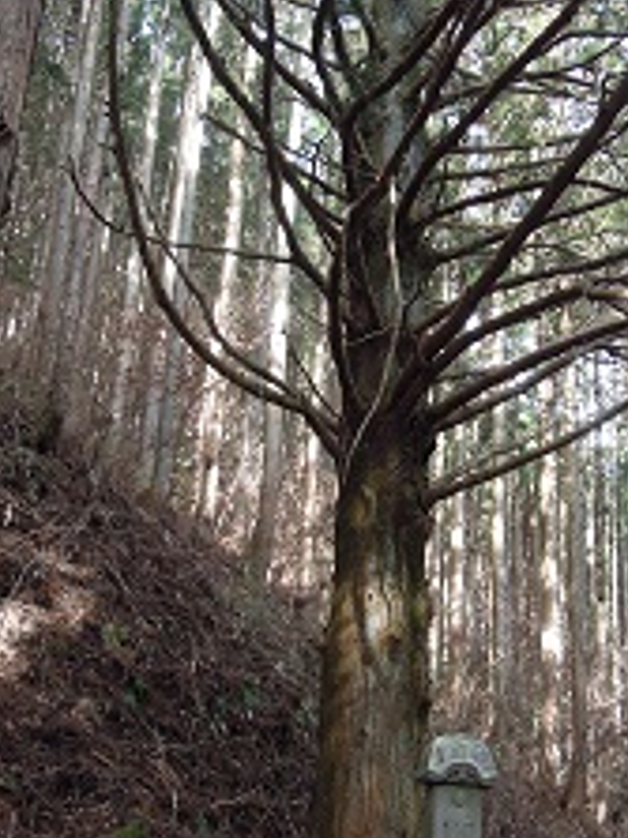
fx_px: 1041
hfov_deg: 33.3
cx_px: 421
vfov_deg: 43.8
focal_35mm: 43
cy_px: 455
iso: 160
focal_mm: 4.3
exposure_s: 1/60
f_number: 2.8
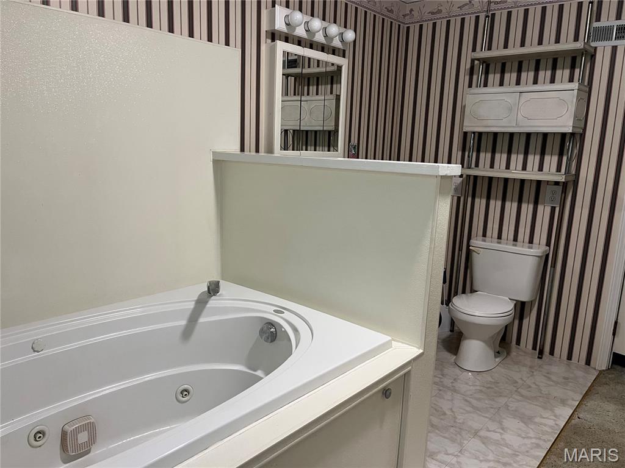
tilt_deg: -10.9
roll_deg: -2.2
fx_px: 469
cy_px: 234
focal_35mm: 26
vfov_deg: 53.1
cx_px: 312
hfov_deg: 67.3
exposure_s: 1/60
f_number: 1.6
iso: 250
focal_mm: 5.1
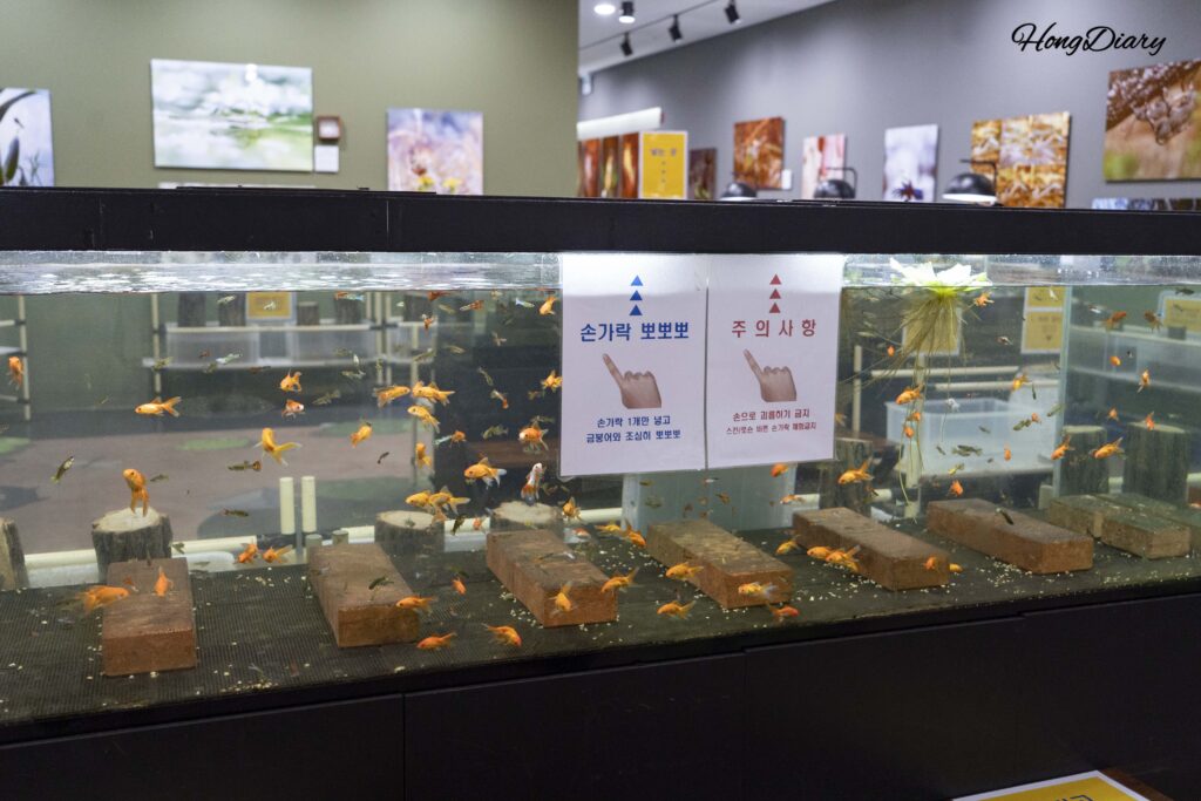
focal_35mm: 36
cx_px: 600
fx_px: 1201
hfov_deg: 53.1
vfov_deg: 36.9
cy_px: 400
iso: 4000
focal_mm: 36
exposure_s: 1/160
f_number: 5
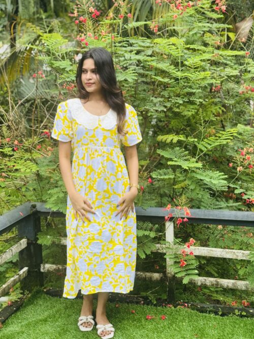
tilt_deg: -10.3
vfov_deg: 39.7
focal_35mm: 48
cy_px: 170
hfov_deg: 30.3
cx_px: 127
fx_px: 470
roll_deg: +1.8
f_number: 1.78
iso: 64
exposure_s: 1/1458
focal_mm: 6.76
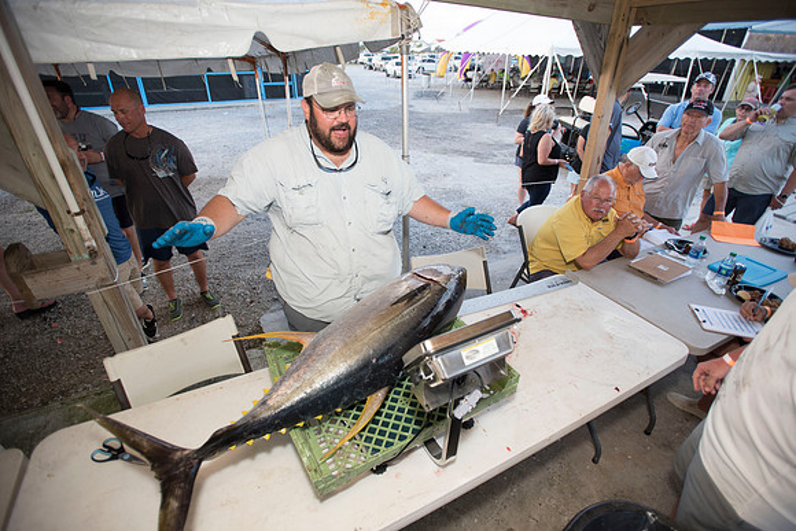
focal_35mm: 17
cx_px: 398
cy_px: 266
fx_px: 376
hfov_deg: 93.3
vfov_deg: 70.5
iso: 250
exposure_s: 1/250
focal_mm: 17
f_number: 2.8
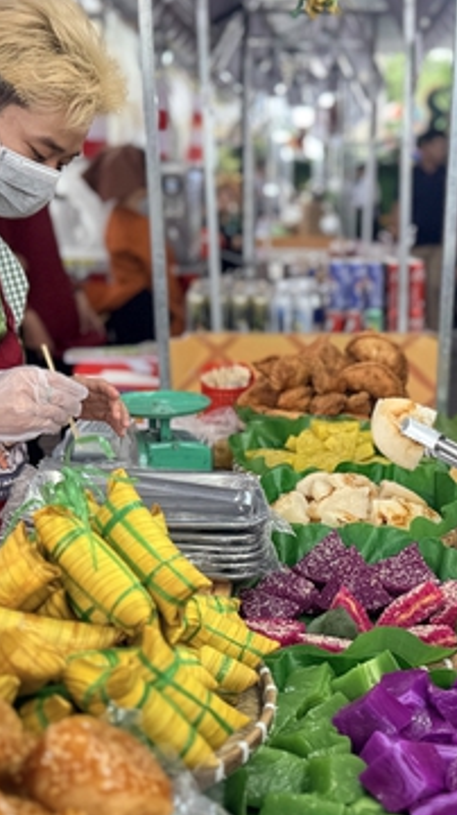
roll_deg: -1.1
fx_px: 1036
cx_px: 324
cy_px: 477
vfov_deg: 42.8
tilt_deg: -14.4
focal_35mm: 48
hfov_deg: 24.7
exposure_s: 1/230
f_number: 1.78
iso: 80
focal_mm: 6.76
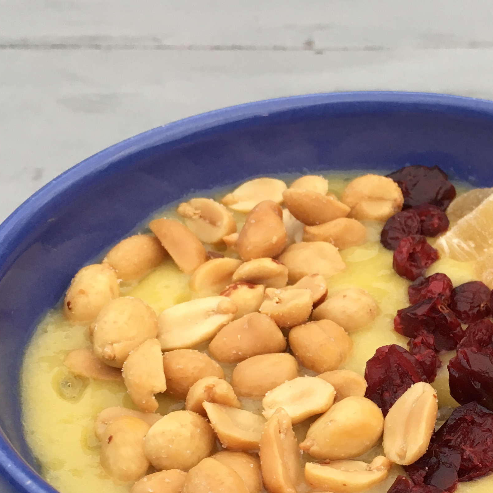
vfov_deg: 26.3
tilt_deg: -39.8
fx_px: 1047
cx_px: 458
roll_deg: +0.2
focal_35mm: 65
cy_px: 340
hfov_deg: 25.5
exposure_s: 1/33
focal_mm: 4.15
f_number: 2.2
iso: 25
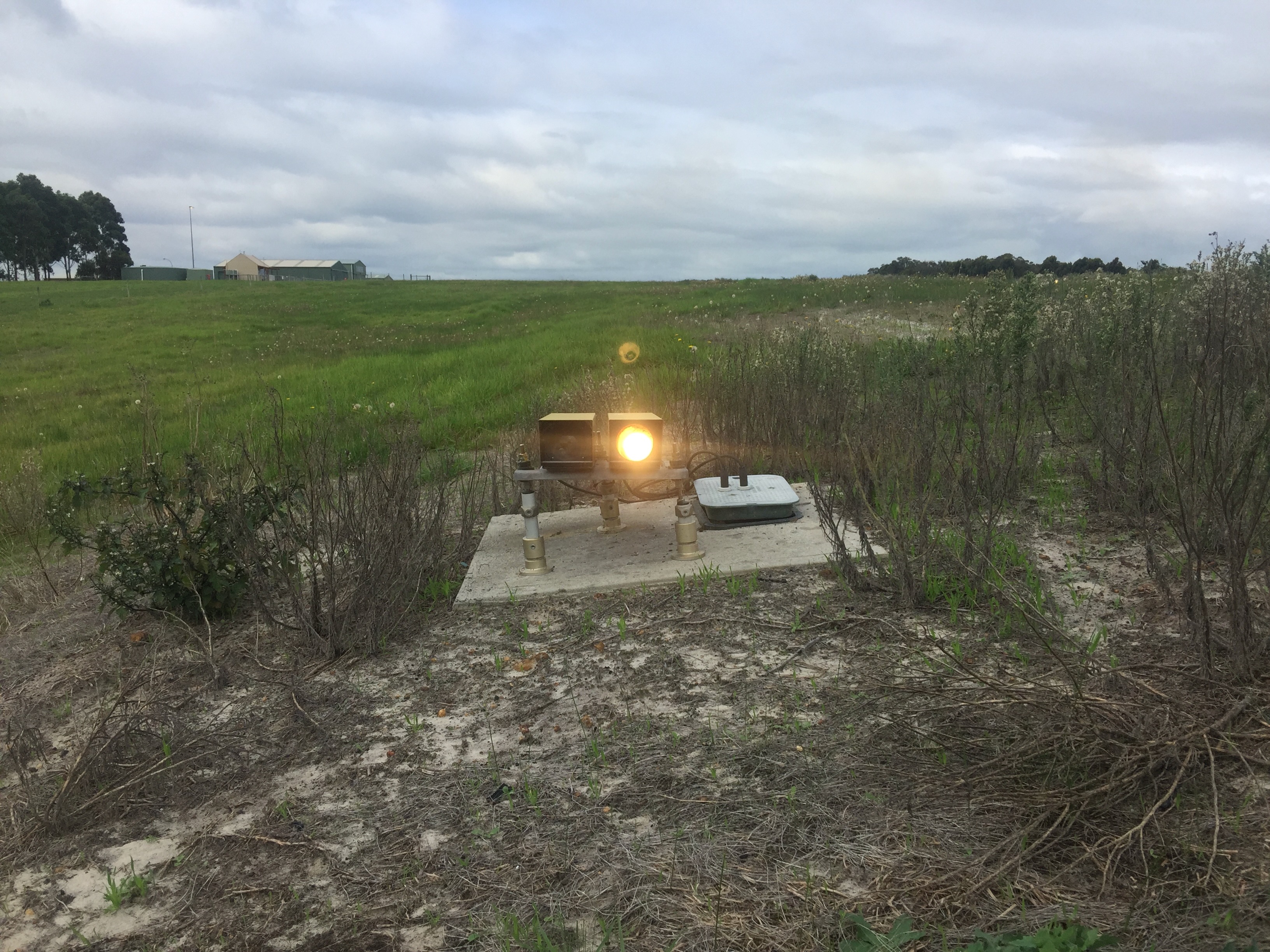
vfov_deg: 48.2
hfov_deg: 61.7
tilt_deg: -7.4
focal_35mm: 29
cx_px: 635
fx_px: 1064
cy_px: 476
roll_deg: -1.4
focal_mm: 4.15
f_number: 2.2
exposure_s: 1/1582
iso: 32
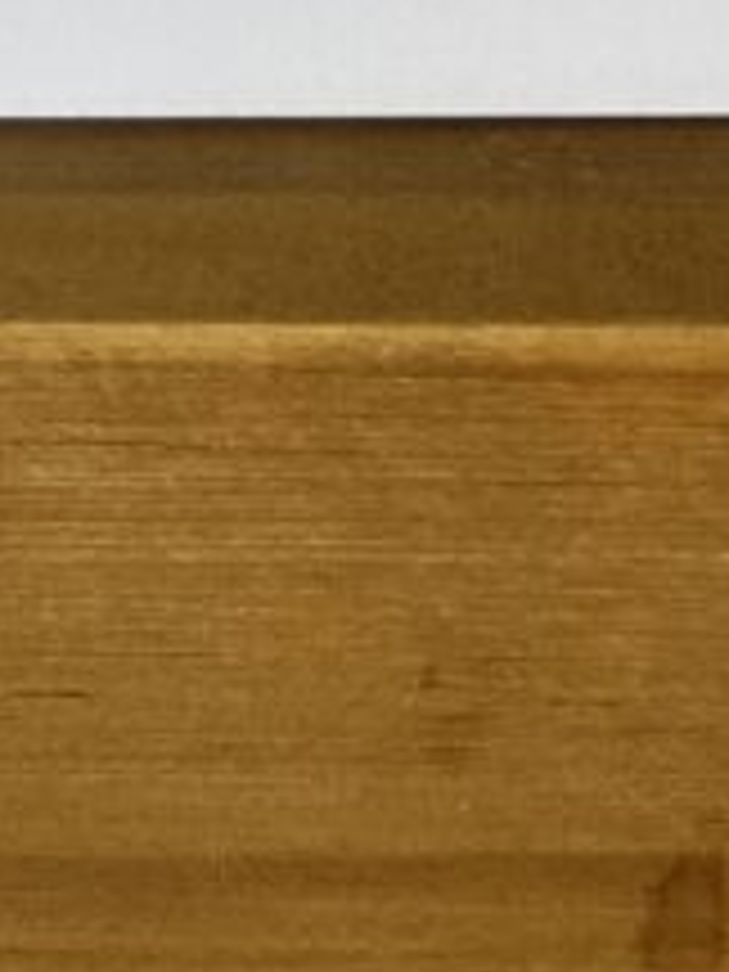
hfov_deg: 12.0
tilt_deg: -16.7
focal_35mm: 123
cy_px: -990
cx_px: 526
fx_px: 3454
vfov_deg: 13.6
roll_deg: +1.1
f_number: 1.6
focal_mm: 5.1
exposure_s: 1/121
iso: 125
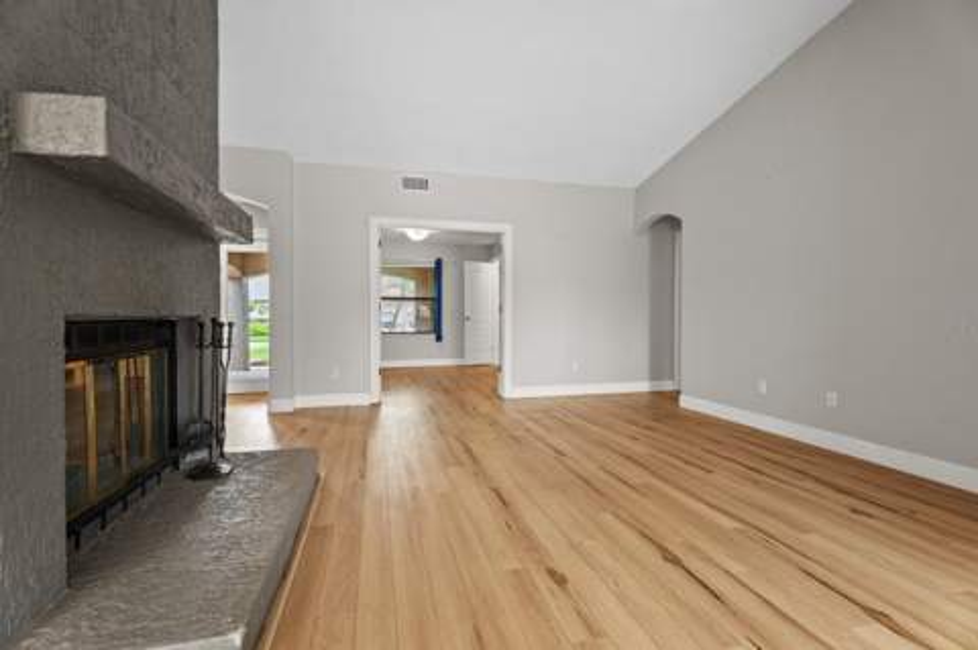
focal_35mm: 16
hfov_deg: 96.8
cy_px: 325
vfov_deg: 73.6
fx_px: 434
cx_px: 489
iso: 1000
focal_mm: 16
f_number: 9
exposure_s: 1/2
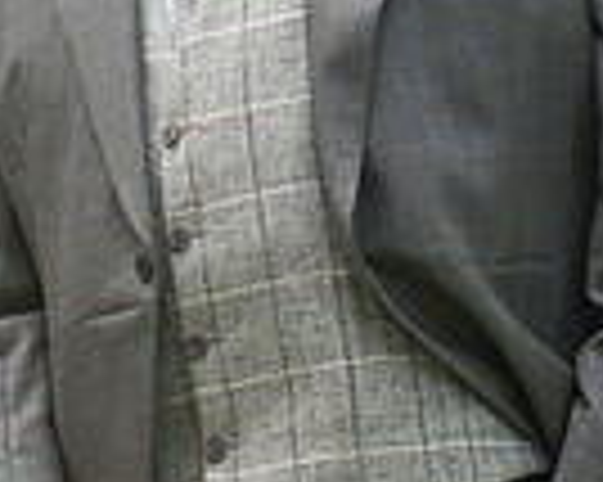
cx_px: -79
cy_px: -36
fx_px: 10165
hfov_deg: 3.4
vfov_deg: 2.7
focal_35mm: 570
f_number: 14
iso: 1250
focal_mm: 120
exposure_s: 1/400
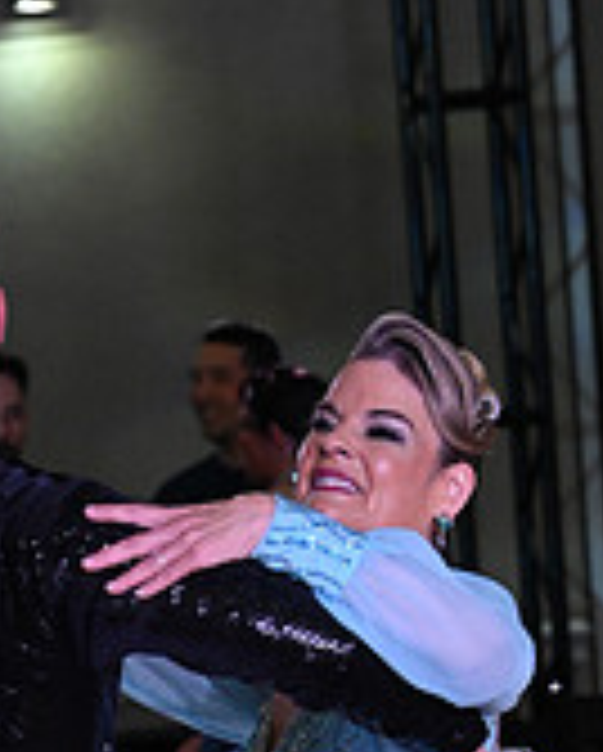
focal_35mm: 391
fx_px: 8707
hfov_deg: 4.0
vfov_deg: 4.9
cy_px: 1180
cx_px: 29
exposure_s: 1/320
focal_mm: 120
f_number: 7.1
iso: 5000
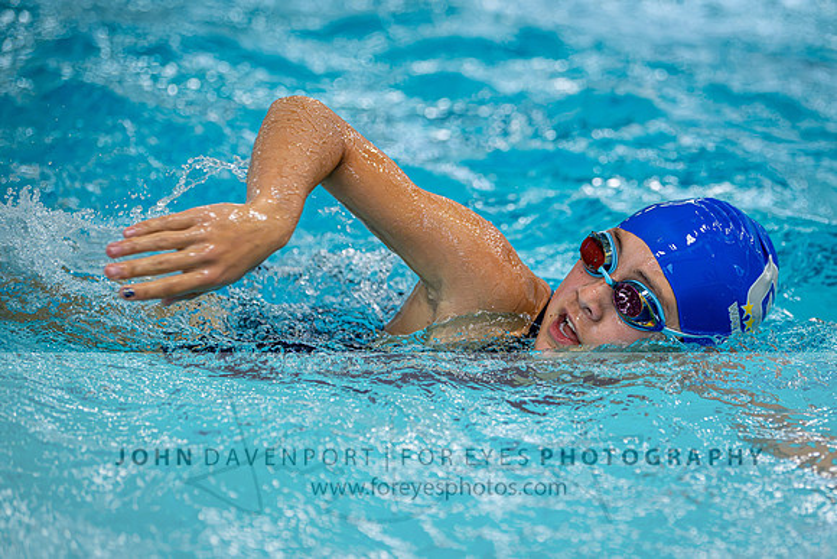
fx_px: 3517
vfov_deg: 9.1
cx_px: 506
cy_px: 280
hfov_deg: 13.6
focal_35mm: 151
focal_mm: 125
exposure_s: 1/1000
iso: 3200
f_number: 2.8
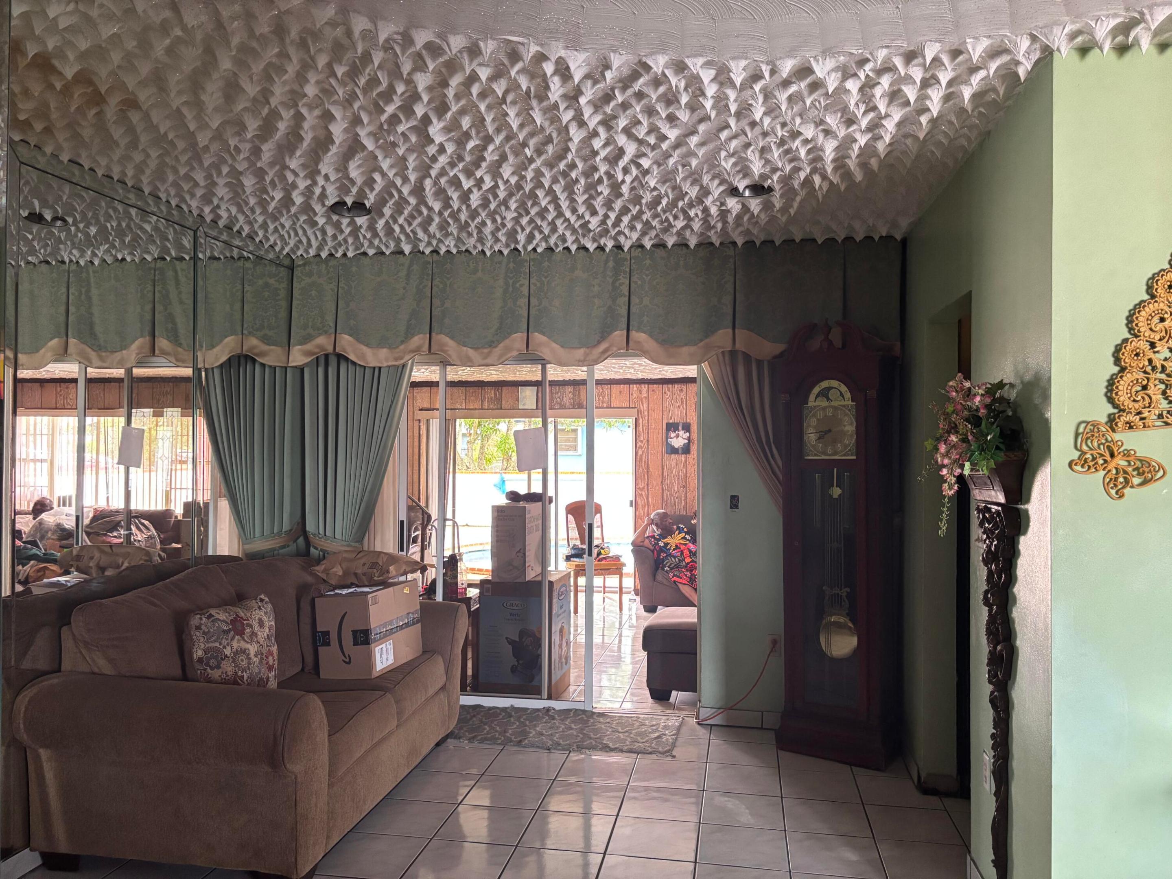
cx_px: 586
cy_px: 440
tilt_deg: -0.1
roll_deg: -0.7
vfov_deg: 53.1
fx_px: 880
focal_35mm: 26
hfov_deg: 67.3
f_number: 1.6
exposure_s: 1/60
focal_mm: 5.96
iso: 400
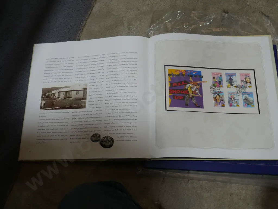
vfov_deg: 37.8
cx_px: 139
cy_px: 104
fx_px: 305
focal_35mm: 38
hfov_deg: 49.0
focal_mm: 19
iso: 200
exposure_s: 1/125
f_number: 4.1
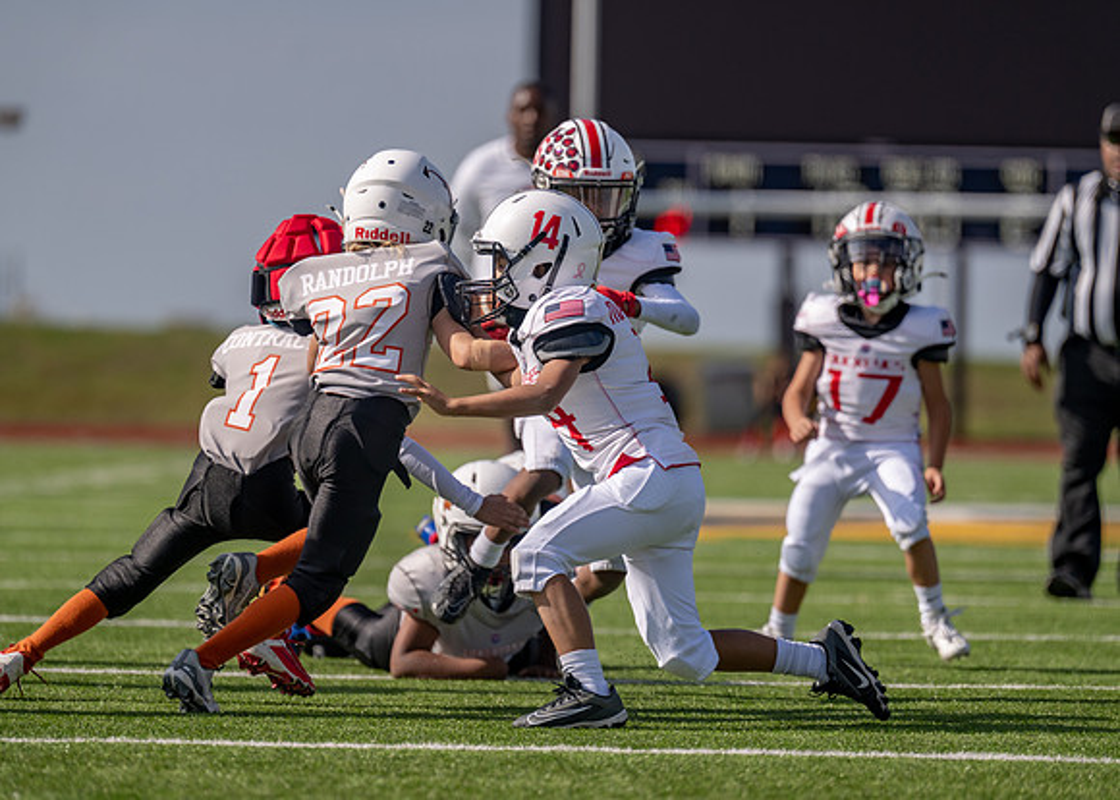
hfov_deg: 6.9
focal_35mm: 293
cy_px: 400
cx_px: 560
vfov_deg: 4.9
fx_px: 9330
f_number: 4
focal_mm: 280
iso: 160
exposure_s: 1/2500
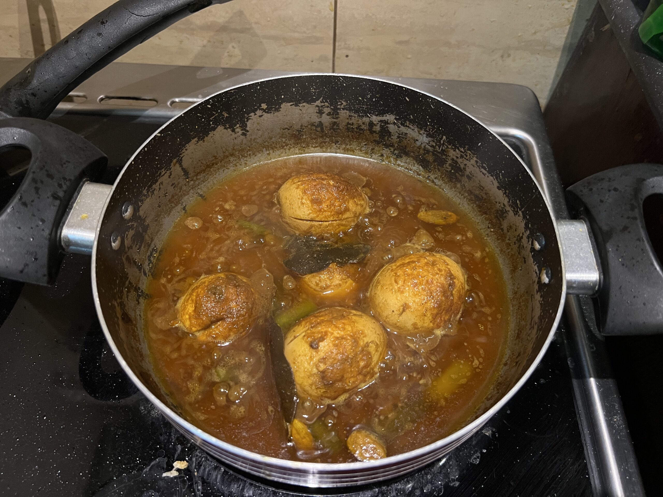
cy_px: 248
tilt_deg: -55.9
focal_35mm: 26
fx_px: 498
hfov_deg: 67.3
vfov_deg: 53.1
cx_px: 332
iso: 250
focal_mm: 5.7
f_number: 1.5
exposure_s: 1/50
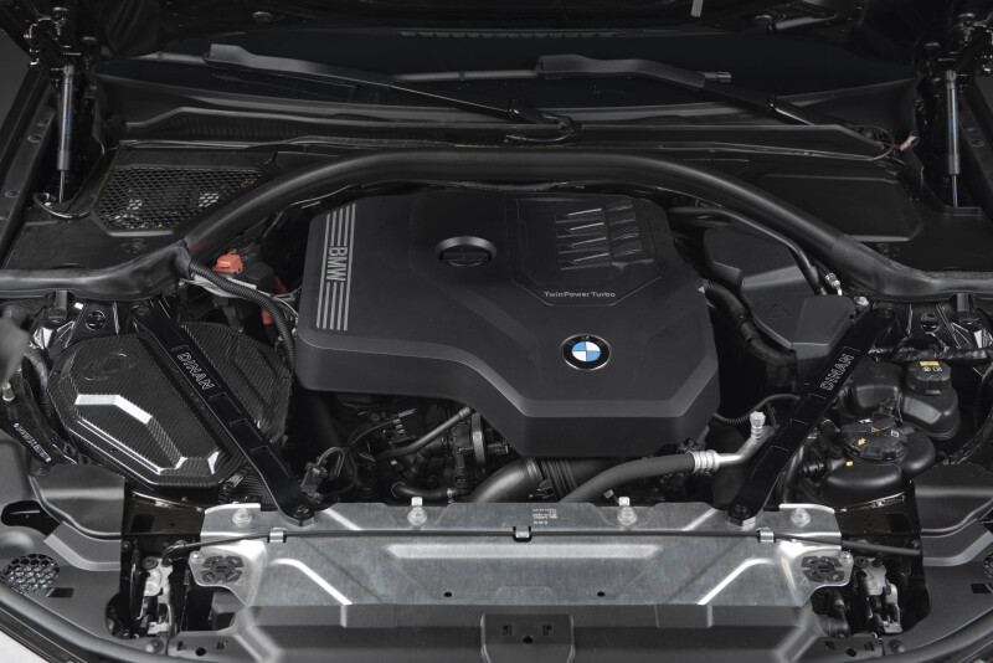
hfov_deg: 34.5
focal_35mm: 58
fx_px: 1600
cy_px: 332
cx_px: 496
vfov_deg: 23.4
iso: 100
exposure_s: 1/125
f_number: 5.6
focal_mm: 58
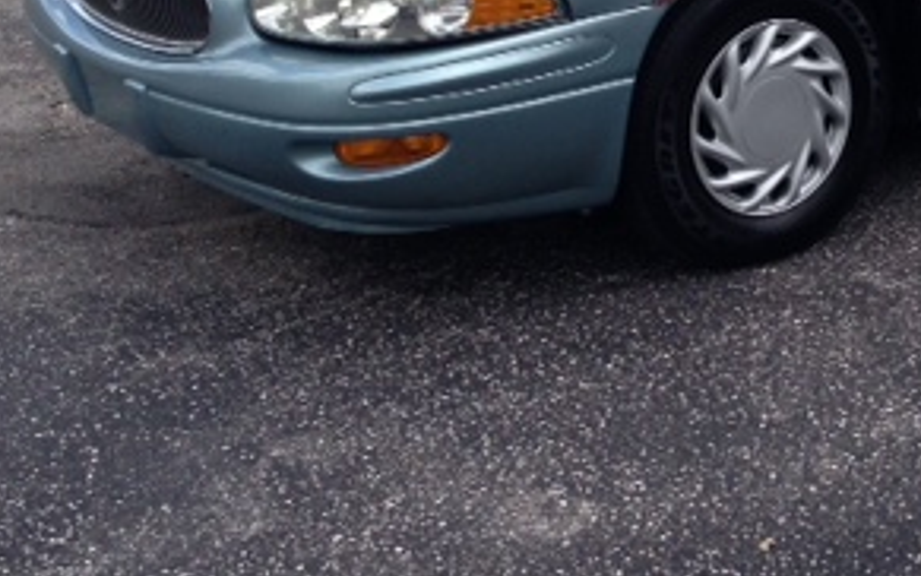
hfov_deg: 25.9
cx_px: 829
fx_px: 1933
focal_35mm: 77
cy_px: -120
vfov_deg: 16.2
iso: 64
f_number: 2.4
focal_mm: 4.13
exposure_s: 1/951
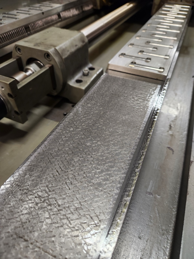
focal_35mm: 23
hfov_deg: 58.9
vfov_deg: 73.9
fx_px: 172
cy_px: 130
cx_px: 97
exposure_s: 1/120
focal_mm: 5.4
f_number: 1.8
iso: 320
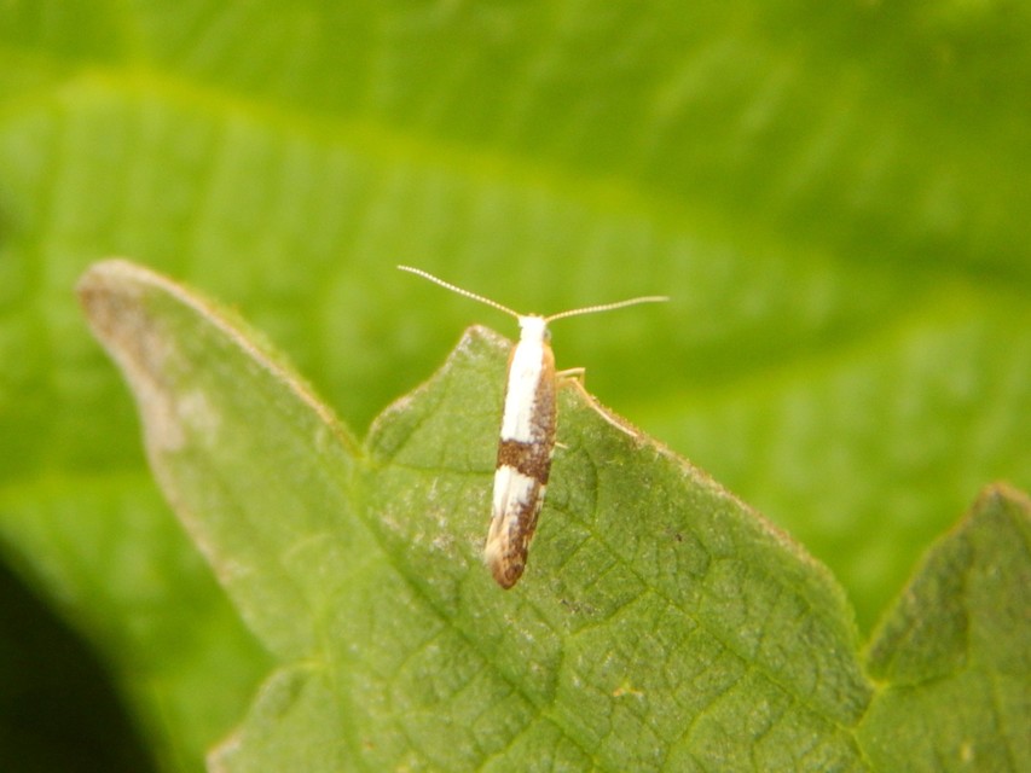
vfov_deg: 9.3
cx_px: 516
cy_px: 386
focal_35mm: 160
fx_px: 4766
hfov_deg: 12.3
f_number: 5.1
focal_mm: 28.7
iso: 400
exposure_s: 1/125
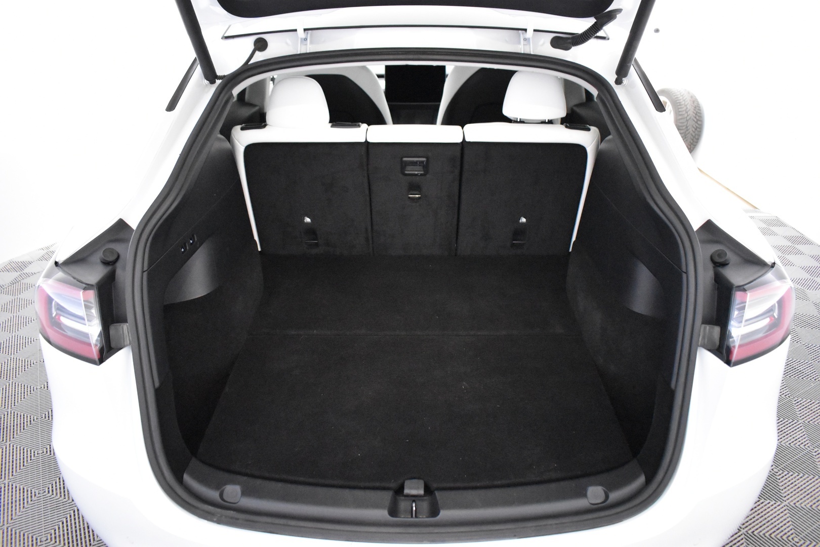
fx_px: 615
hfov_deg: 67.4
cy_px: 274
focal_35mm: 27
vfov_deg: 47.9
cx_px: 410
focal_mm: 18
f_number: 3.5
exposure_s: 1/60
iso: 8000
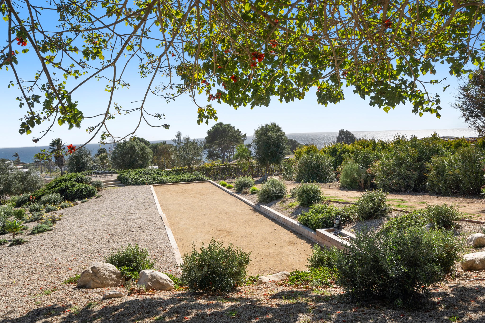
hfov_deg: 63.7
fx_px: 391
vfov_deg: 45.0
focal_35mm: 29
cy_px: 162
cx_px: 242
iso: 125
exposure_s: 1/160
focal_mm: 29
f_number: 10
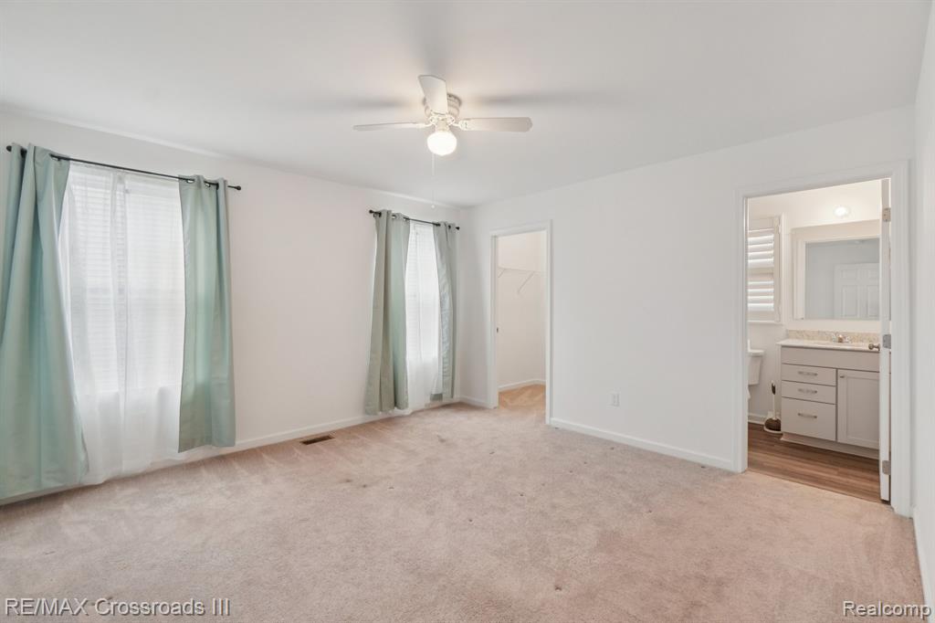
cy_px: 312
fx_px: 389
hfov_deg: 100.4
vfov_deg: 77.3
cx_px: 468
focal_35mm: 15
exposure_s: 1/15
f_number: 8
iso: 400
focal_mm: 10
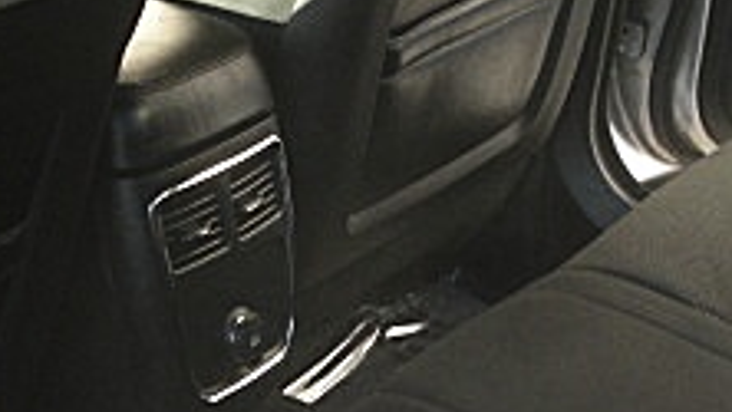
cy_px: 396
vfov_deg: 10.7
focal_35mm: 113
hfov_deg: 18.9
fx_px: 2194
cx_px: 323
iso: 200
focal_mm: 6.3
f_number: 2.8
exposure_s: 1/80
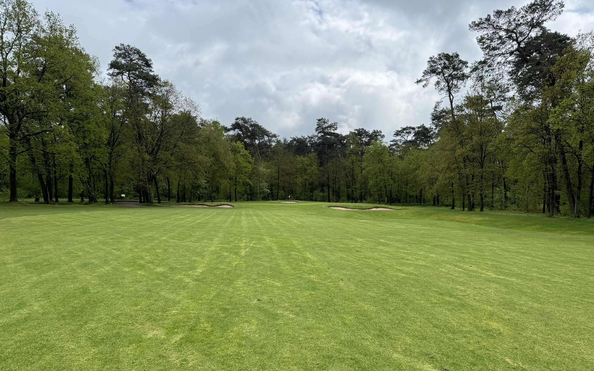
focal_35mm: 26
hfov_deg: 70.4
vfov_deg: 47.3
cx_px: 297
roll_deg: -0.8
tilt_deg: -2.6
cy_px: 226
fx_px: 421
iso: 80
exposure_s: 1/2331
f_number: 1.78
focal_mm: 6.76
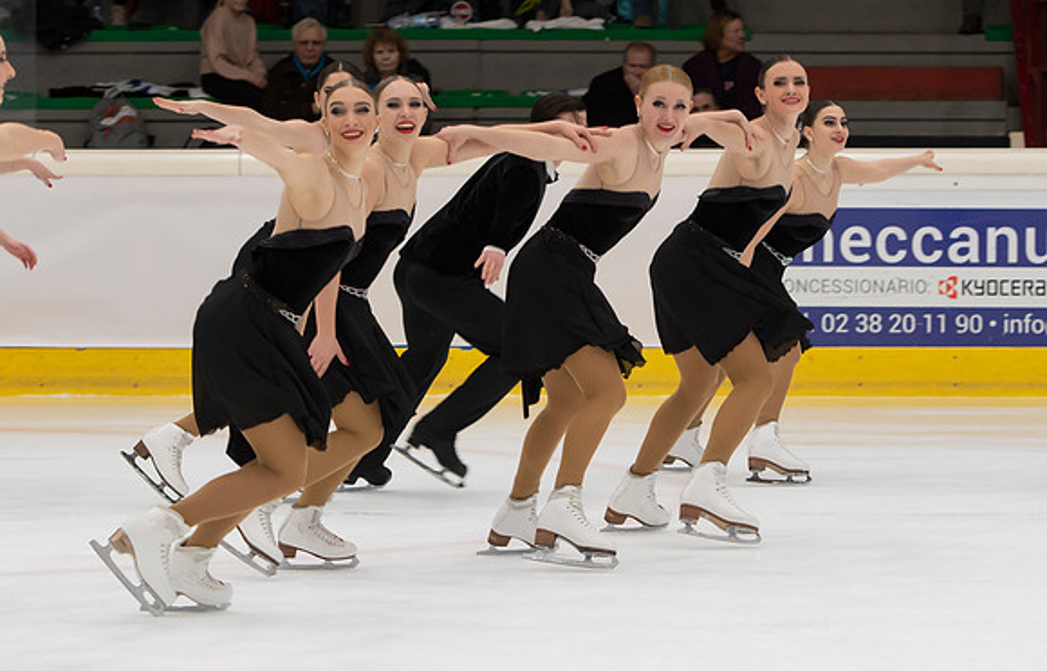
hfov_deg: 10.4
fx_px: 5726
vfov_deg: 6.7
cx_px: 485
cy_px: 312
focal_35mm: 199
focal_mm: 86
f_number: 3.5
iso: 800
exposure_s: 1/250
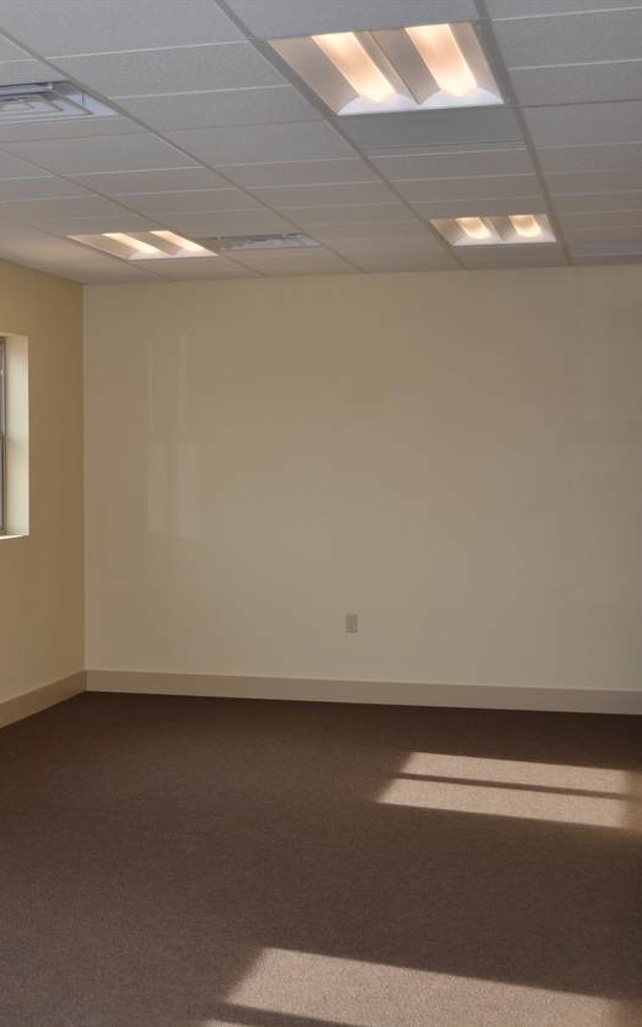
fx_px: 1680
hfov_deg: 21.0
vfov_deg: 34.0
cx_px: 12
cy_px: 514
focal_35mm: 60
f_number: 4.2
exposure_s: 1/125
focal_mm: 26
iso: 140
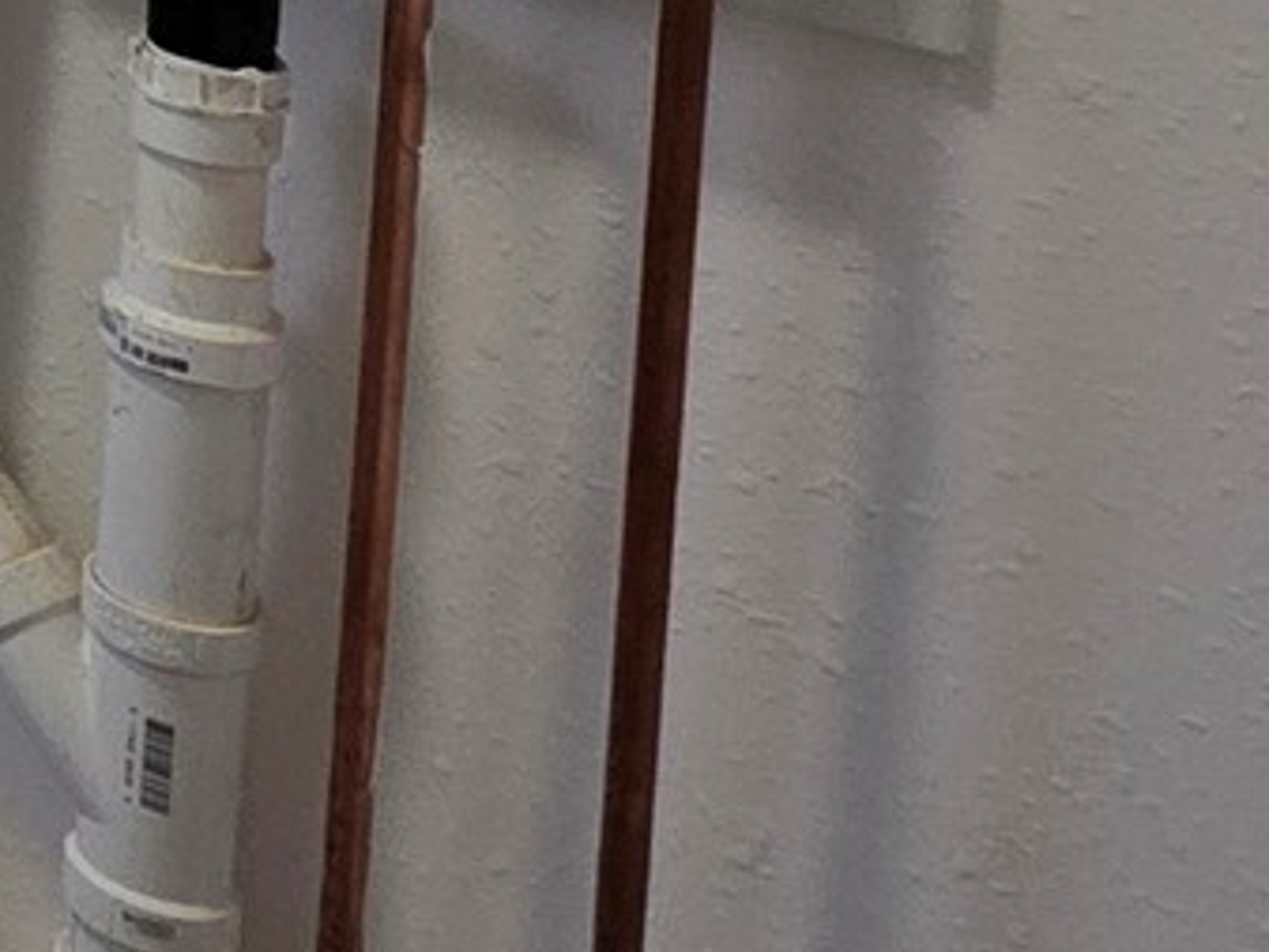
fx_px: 2897
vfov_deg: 15.9
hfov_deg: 13.8
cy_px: -768
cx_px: -2000
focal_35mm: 79
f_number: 1.9
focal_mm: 2.2
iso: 250
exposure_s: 1/120
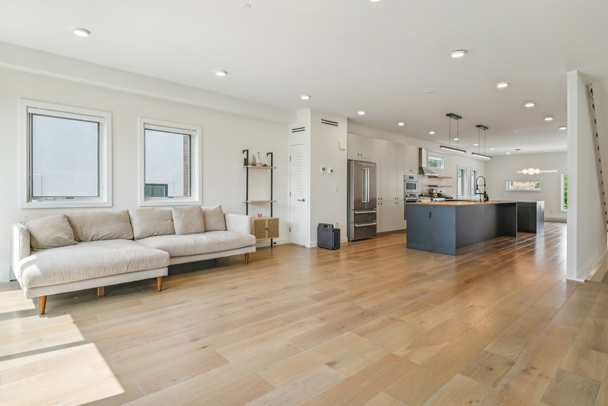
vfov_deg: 43.6
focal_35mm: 30
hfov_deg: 61.9
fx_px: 507
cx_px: 281
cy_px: 191
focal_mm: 24
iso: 400
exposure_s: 1/125
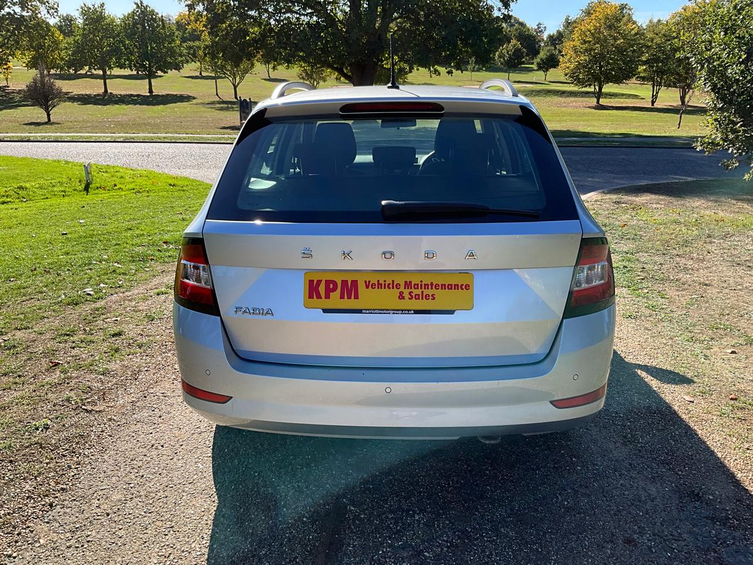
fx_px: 631
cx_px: 376
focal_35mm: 29
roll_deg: -2.0
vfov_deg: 48.2
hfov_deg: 61.7
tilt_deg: -19.3
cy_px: 282
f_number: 1.8
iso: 25
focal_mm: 3
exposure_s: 1/898
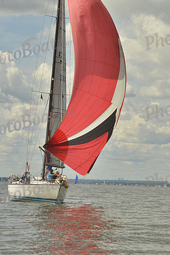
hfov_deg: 8.9
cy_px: 78
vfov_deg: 13.2
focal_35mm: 155
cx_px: 110
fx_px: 1096
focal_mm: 100
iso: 200
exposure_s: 1/1000
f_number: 8
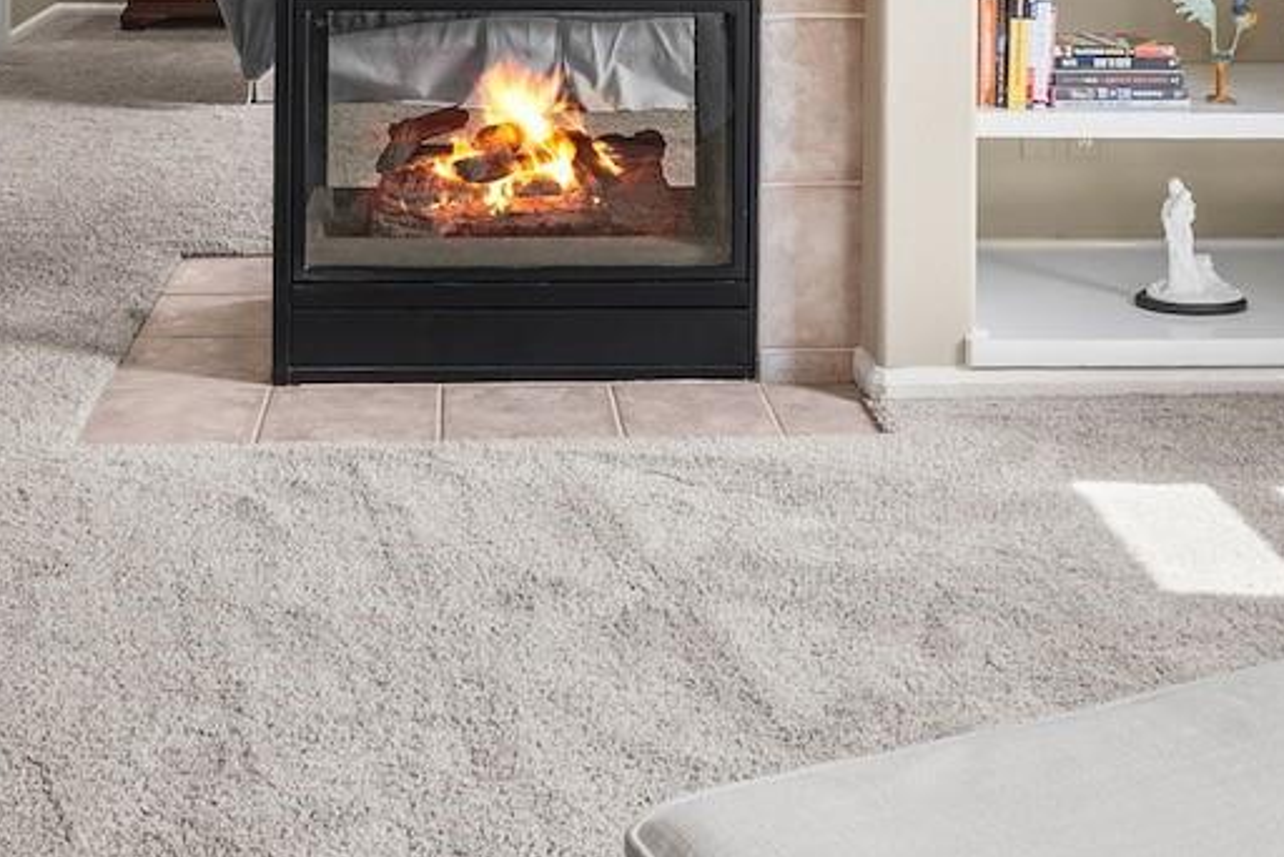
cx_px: 554
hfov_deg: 39.5
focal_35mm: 50
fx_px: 1784
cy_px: -242
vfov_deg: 23.9
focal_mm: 16
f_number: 8
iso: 200
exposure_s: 1/50
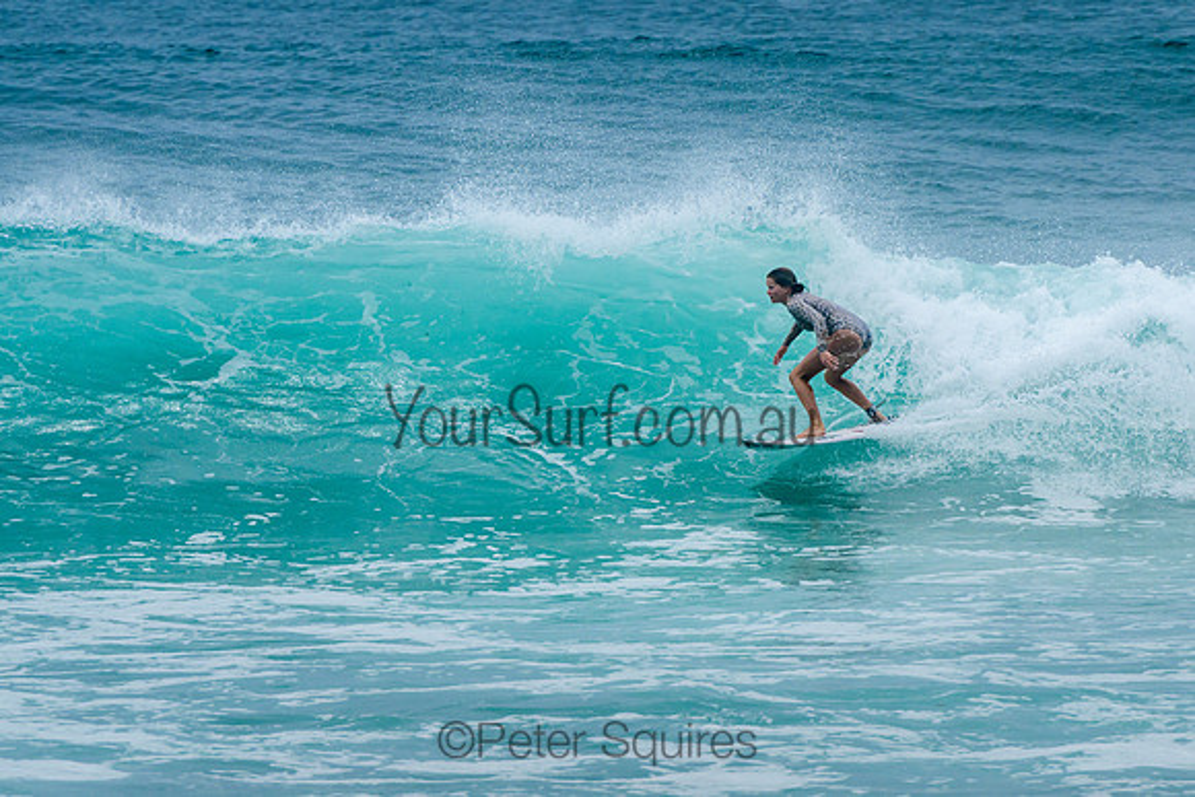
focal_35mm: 550
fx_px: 18272
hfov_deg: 3.7
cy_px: 393
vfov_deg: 2.5
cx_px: 721
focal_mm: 400
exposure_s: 1/2000
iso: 500
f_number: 9
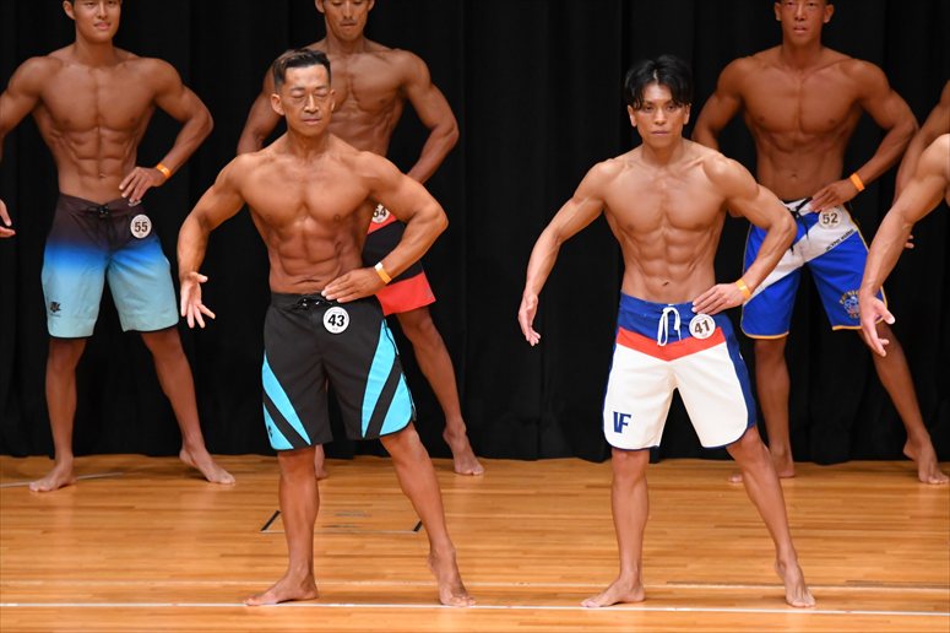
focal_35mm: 300
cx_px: 475
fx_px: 7913
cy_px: 316
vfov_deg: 4.6
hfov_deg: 6.9
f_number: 5.6
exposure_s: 1/400
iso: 4000
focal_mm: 200
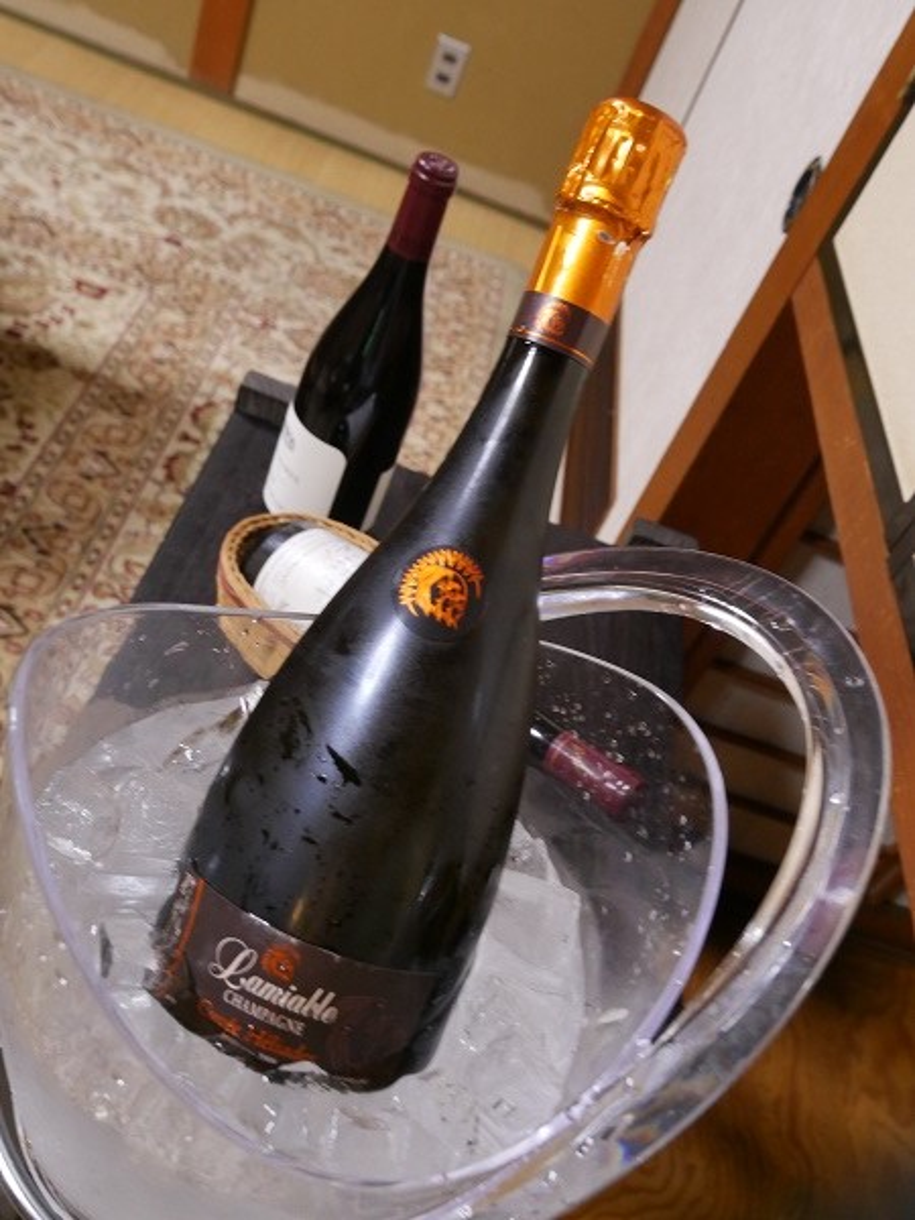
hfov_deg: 39.7
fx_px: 1269
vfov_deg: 51.4
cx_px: 458
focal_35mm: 36
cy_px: 610
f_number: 5.6
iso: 2000
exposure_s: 1/30
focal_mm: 18
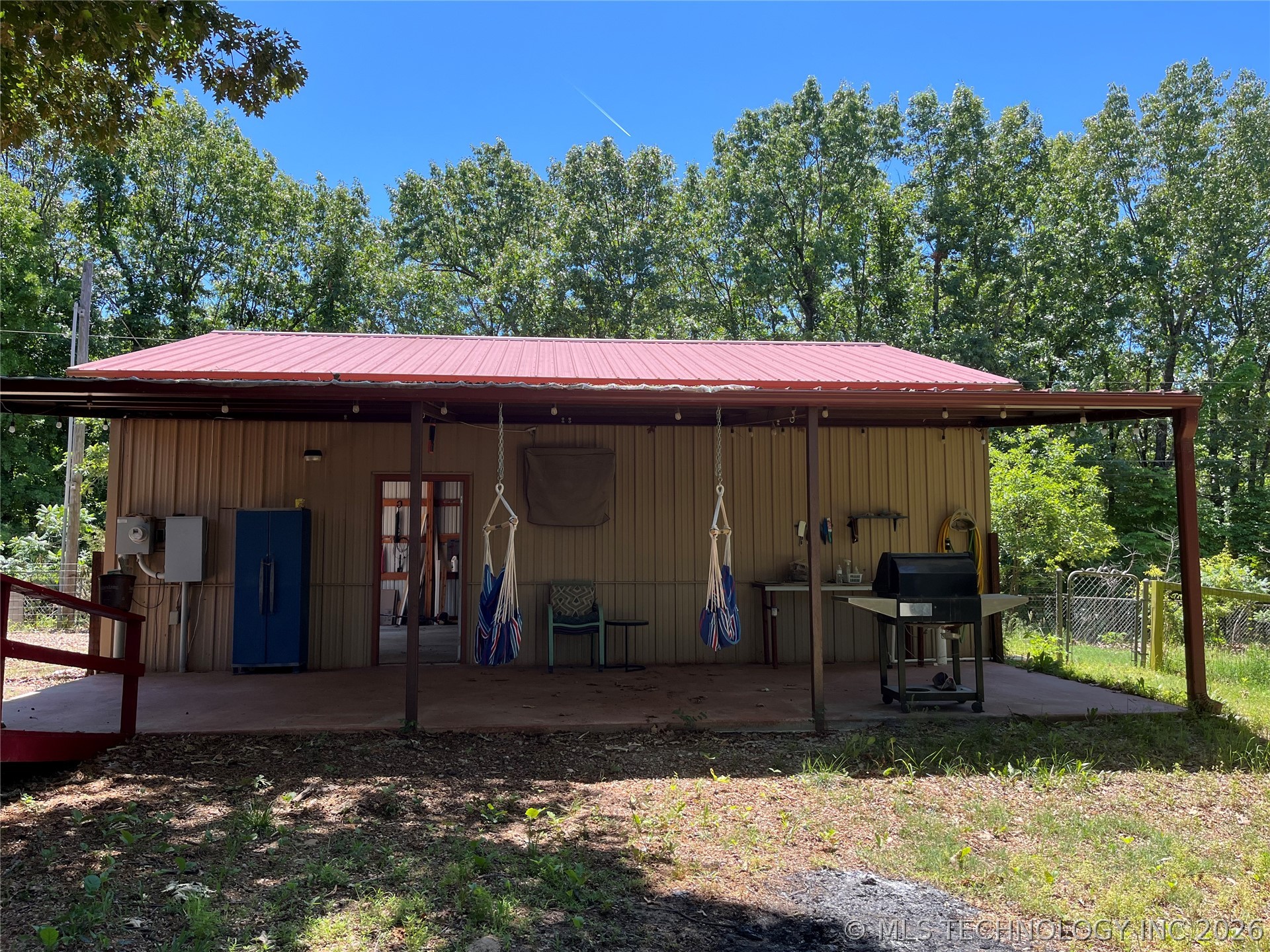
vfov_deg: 53.1
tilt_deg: +4.6
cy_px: 476
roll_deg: +0.4
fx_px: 954
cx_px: 635
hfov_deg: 67.3
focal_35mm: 26
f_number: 1.6
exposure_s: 1/668
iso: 50
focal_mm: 5.1
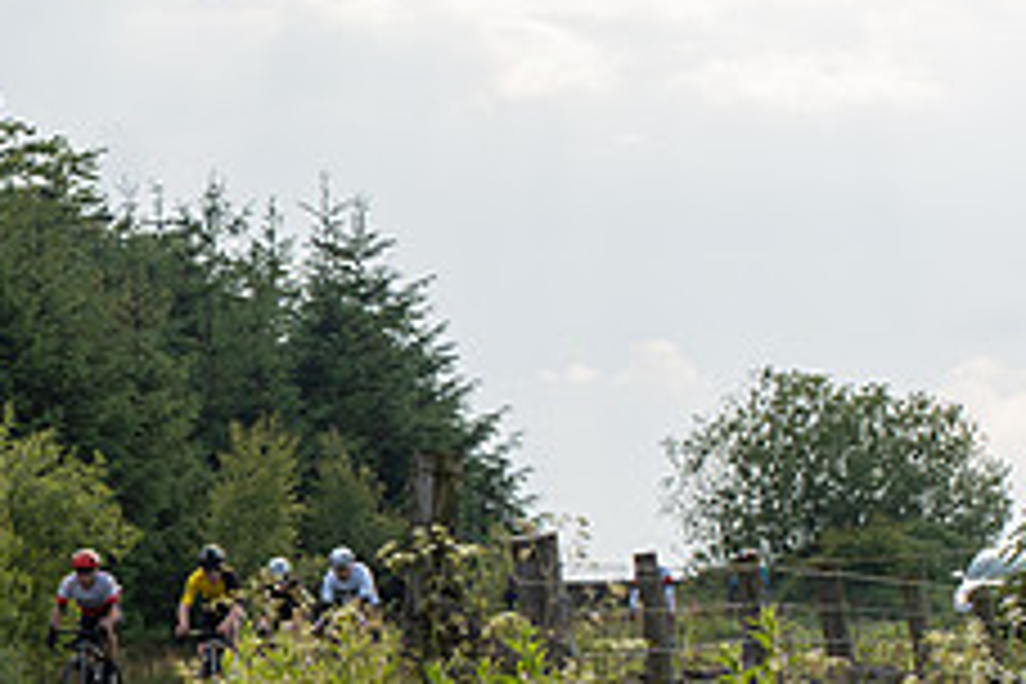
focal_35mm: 239
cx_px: -512
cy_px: 701
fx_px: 6811
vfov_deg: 5.7
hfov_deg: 8.4
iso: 200
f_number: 6.3
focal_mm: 68
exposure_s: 1/500
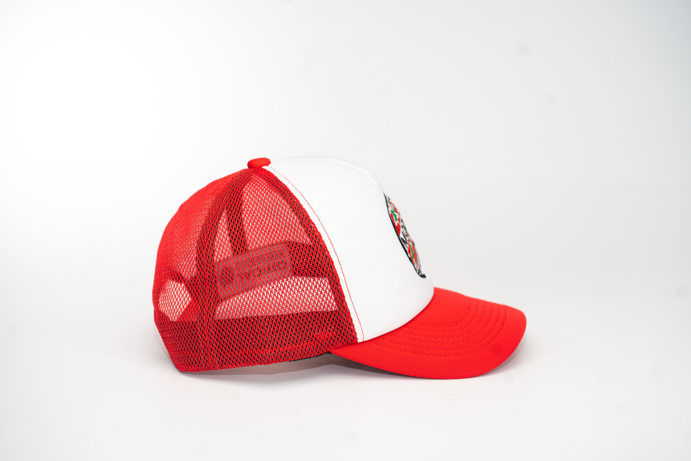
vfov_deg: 16.1
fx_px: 1631
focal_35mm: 85
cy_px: 230
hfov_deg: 23.9
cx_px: 346
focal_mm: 85
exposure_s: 1/200
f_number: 5
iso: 160
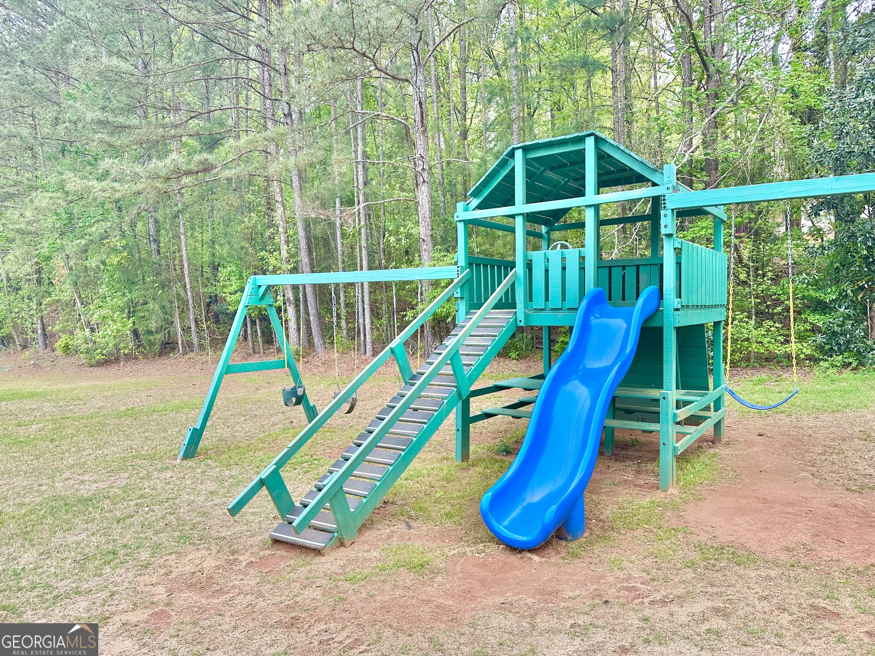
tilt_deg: -1.6
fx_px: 607
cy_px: 328
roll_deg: +0.7
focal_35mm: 24
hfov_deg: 71.6
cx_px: 438
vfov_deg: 56.8
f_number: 1.78
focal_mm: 6.86
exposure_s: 1/642
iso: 80
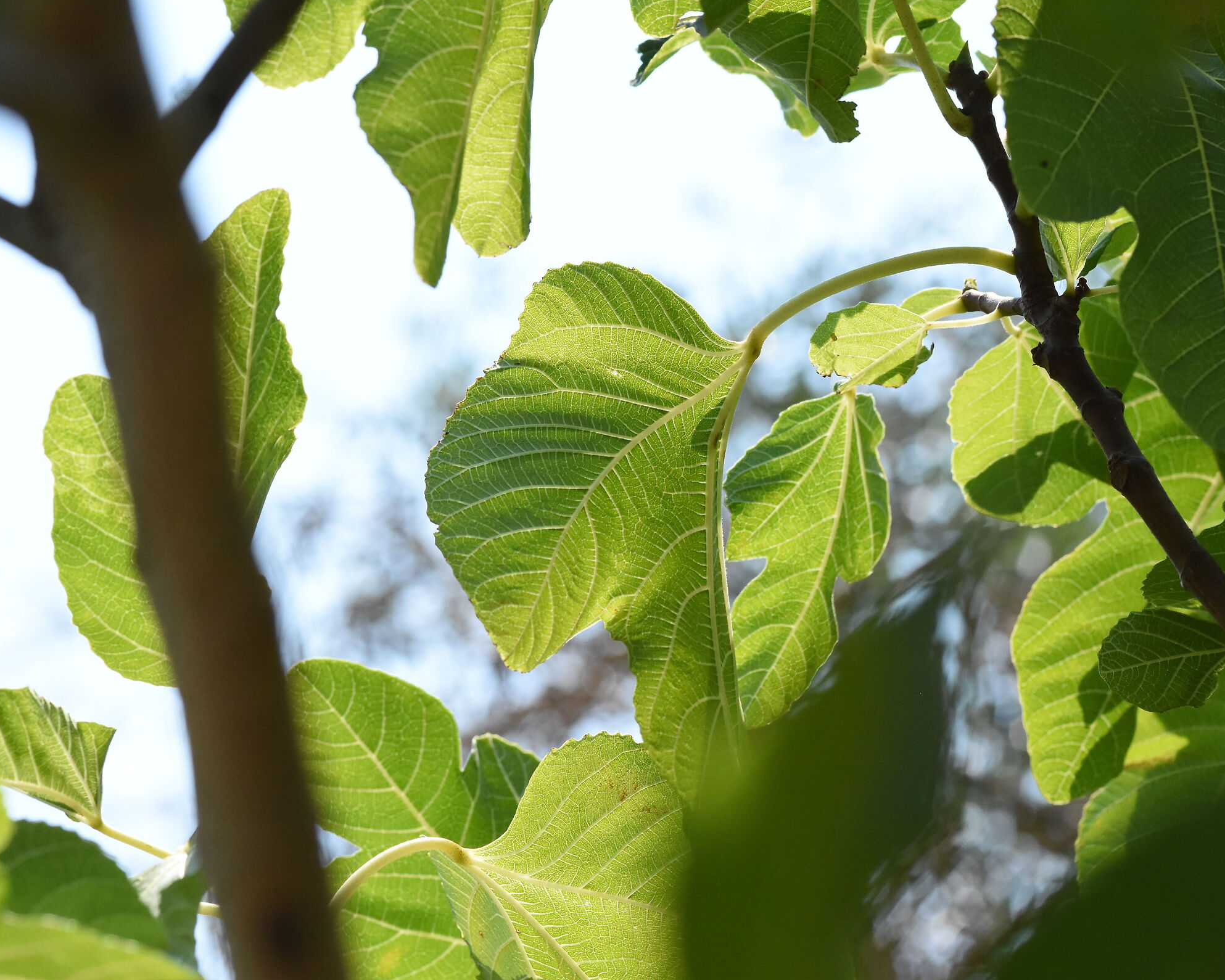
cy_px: 488
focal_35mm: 145
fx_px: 5242
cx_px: 637
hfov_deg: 13.3
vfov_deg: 10.7
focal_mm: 85
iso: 2000
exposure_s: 1/8000
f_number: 5.6
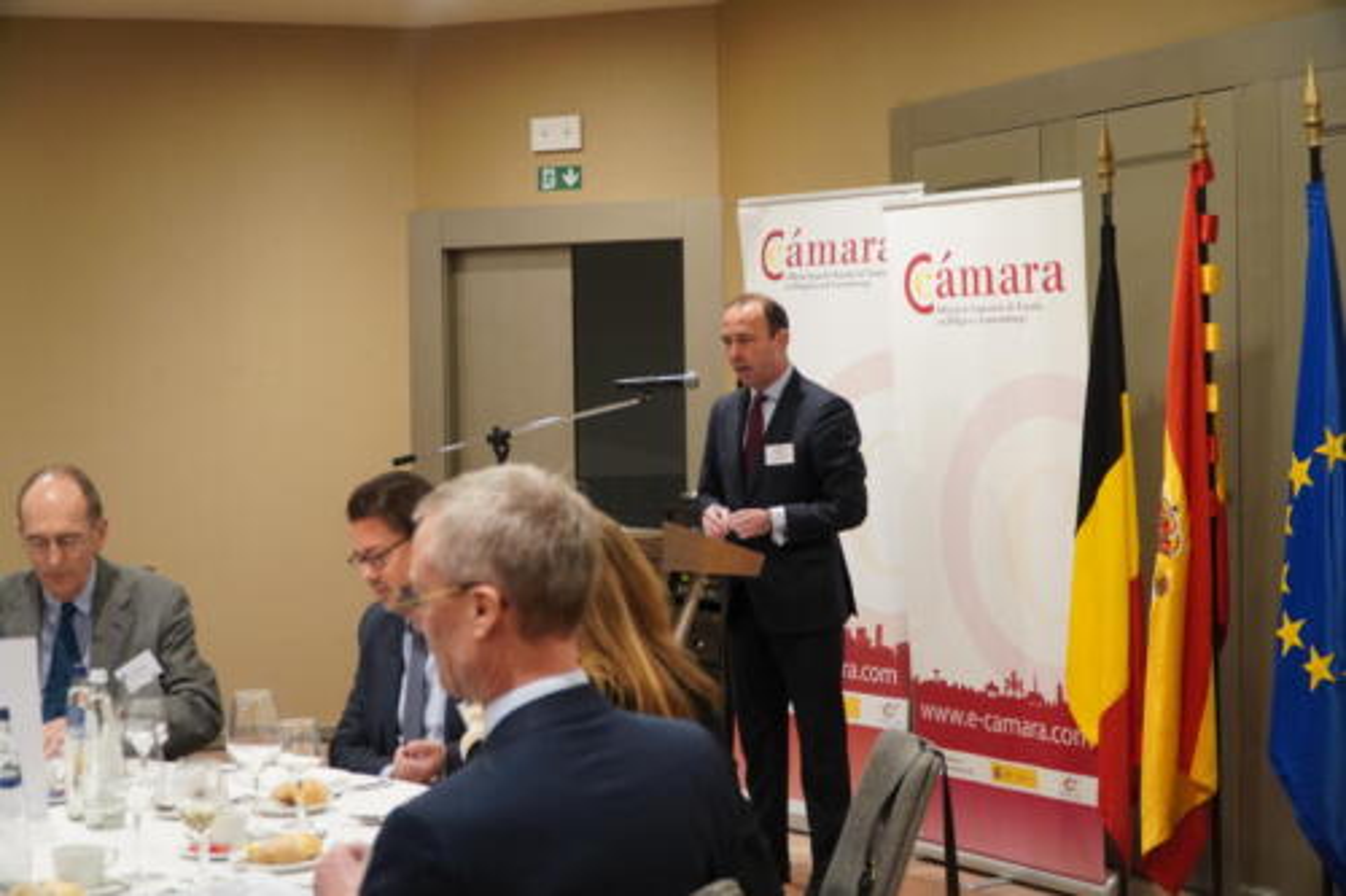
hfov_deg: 36.0
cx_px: 673
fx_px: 2074
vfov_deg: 24.4
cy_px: 448
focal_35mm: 56
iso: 1600
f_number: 4
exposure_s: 1/160
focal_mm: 37
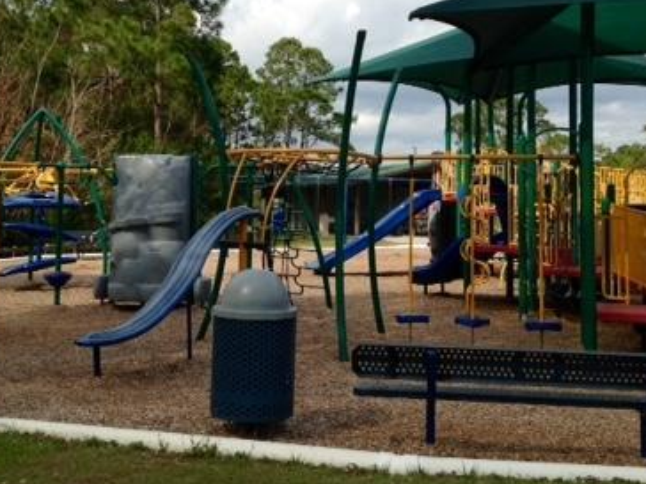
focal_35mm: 58
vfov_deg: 25.0
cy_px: 135
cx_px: 289
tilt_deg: +6.0
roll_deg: -1.1
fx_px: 1082
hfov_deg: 33.2
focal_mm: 4.12
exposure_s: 1/1391
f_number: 2.4
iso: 50
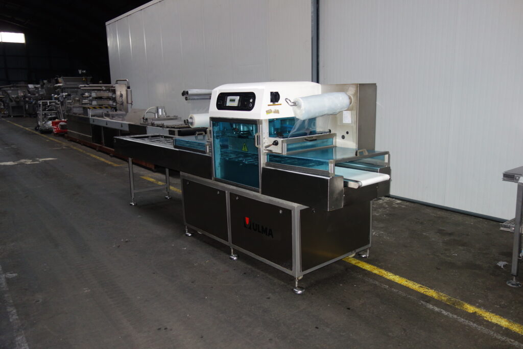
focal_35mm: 28
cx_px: 262
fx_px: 407
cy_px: 174
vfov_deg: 46.4
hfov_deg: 65.5
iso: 250
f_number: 1.8
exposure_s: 1/30
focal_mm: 10.4
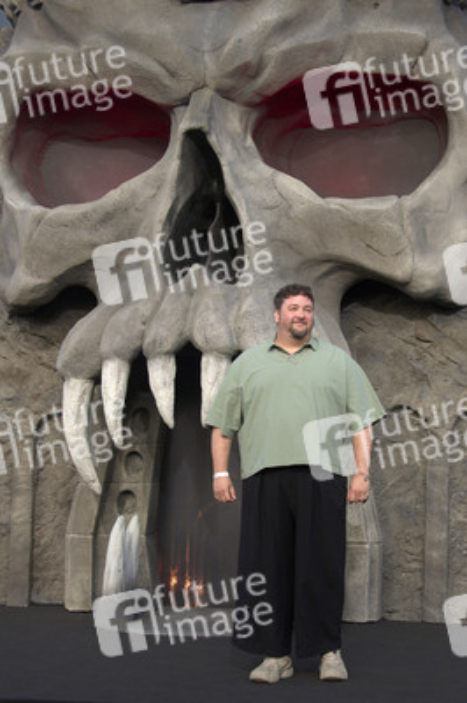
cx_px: 234
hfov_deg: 28.0
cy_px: 352
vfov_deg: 41.1
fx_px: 936
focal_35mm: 48
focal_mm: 48
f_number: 6.3
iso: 320
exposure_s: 1/250
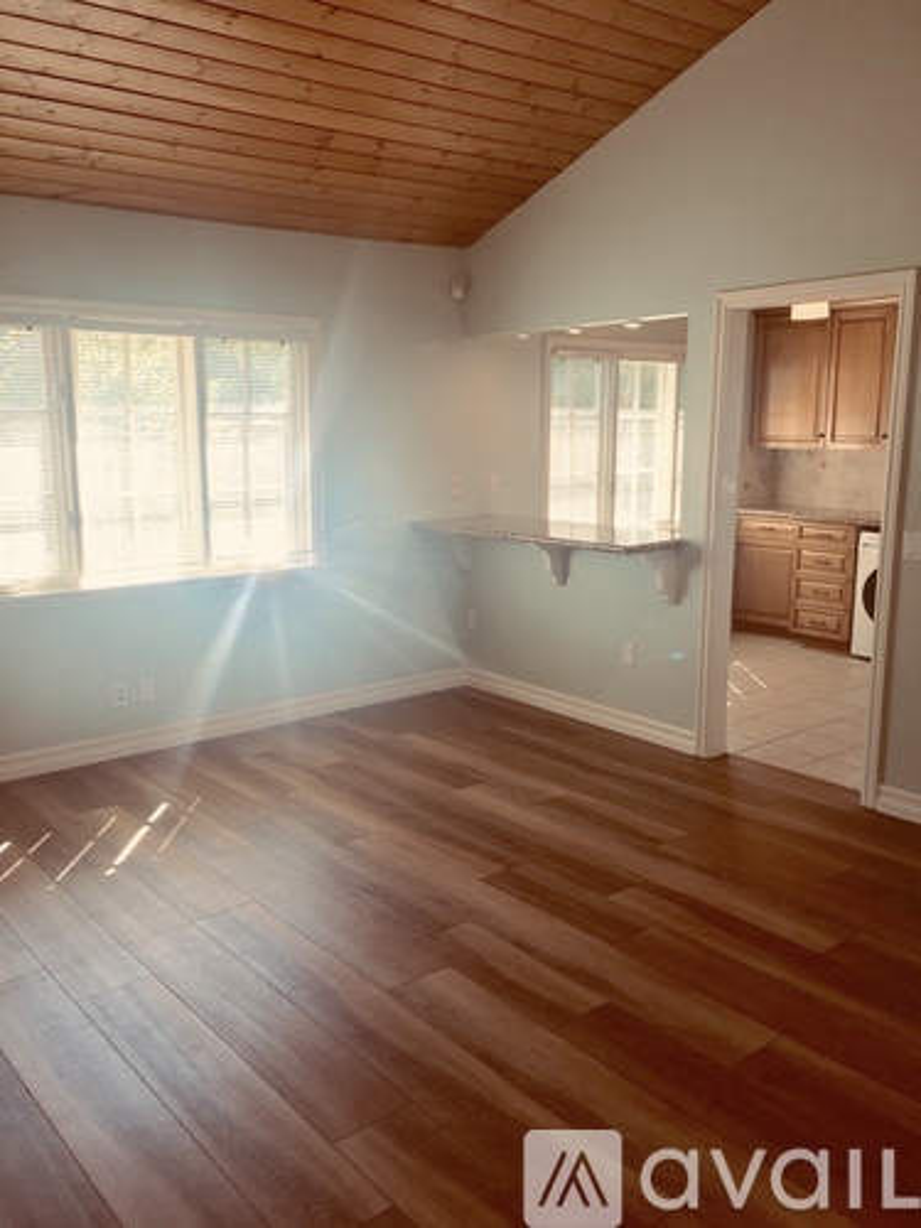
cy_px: 614
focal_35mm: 29
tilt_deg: -8.2
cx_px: 460
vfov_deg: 61.7
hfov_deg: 48.2
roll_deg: -0.5
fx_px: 1029
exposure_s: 1/60
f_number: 2.2
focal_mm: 4.15
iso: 25
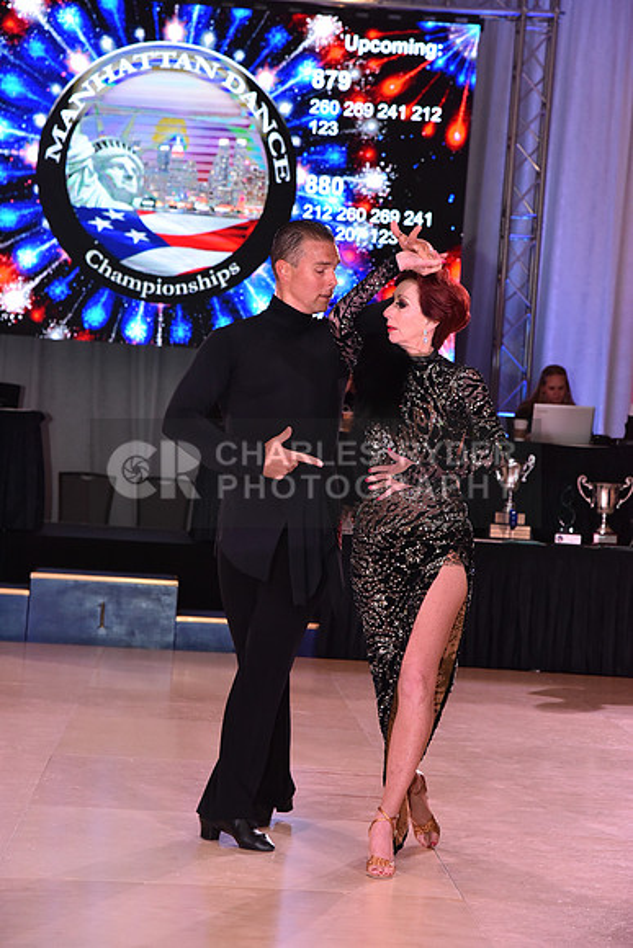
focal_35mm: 95
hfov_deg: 14.4
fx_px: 2504
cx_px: 316
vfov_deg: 21.5
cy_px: 474
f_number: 7.1
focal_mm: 95
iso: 2500
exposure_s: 1/320
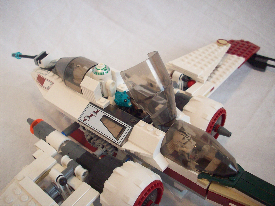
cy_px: 103
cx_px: 138
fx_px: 294
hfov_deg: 50.1
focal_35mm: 37
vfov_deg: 38.7
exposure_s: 1/12.8
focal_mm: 6.2
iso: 160
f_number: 2.8
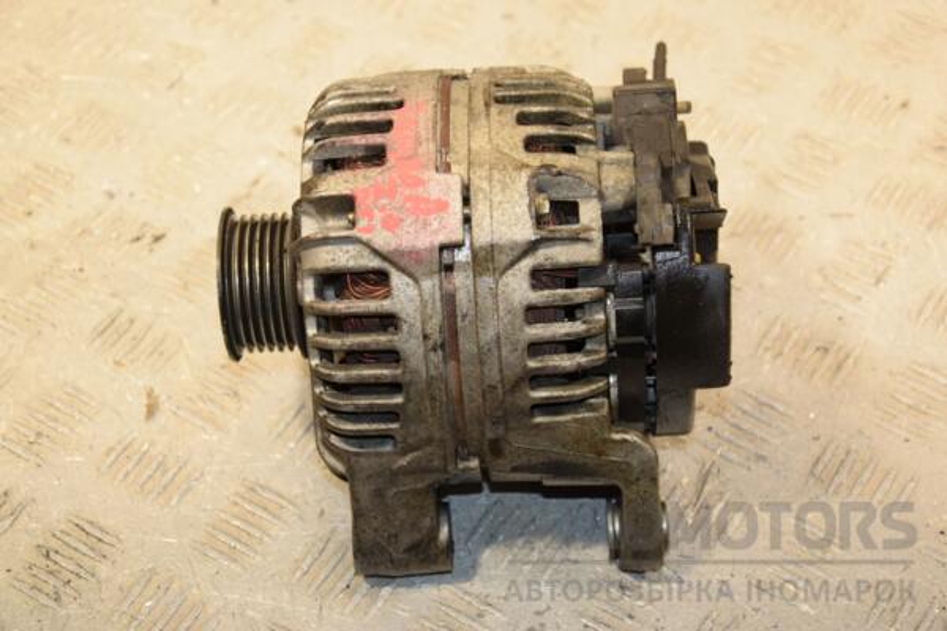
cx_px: 474
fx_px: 2052
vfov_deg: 17.5
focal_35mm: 78
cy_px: 316
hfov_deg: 26.0
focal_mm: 52
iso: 800
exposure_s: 1/200
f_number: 5
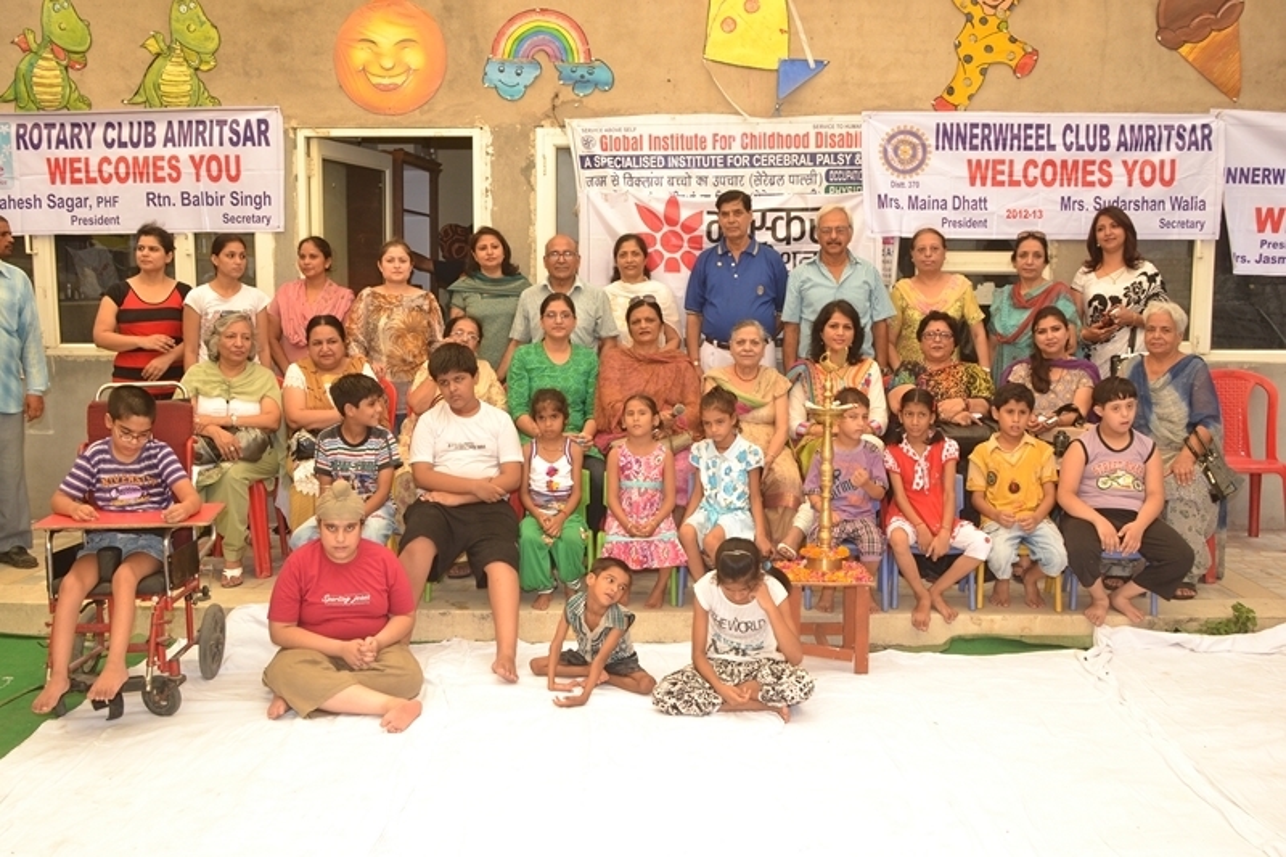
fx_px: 1179
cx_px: 643
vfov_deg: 40.0
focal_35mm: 33
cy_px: 428
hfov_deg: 57.2
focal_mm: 22
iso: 400
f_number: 5.6
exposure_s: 1/125
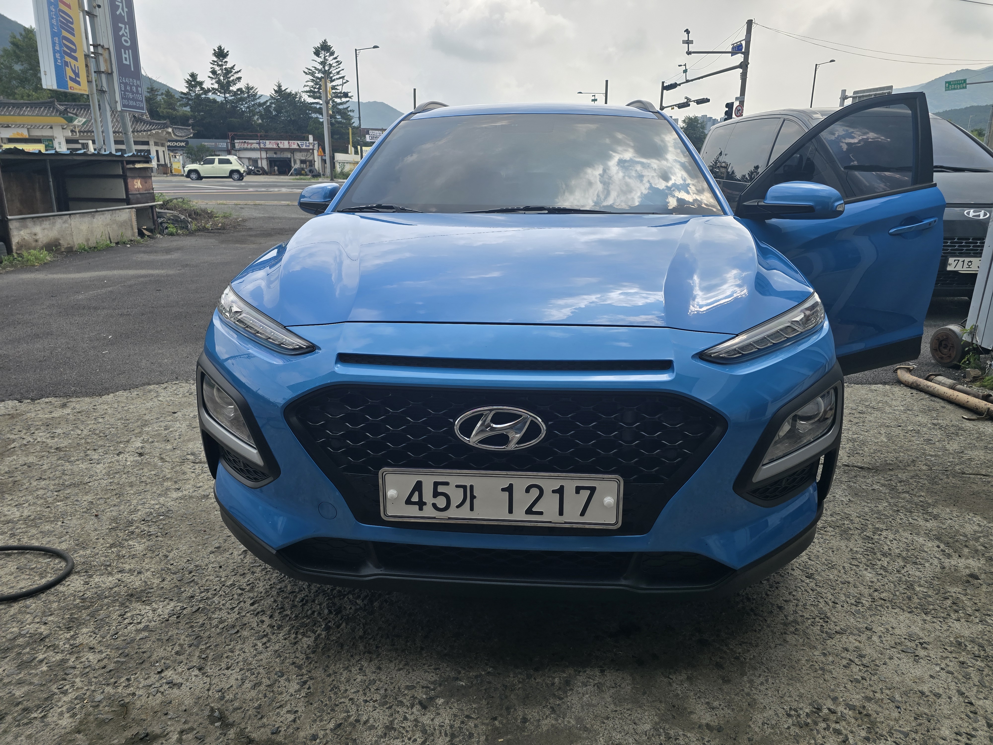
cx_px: 496
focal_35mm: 23
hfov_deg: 73.9
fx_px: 660
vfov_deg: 58.9
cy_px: 372
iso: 12
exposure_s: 1/485
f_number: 1.7
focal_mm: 6.3
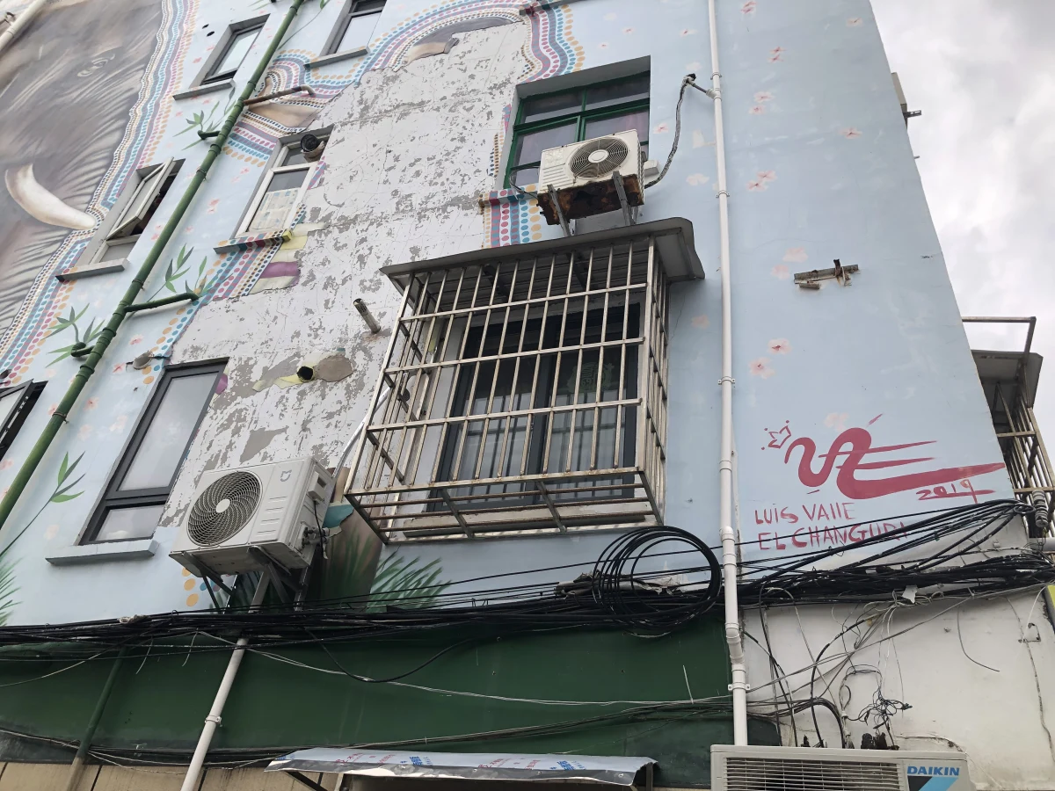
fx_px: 853
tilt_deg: +42.6
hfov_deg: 63.4
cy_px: 396
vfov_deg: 49.7
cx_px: 528
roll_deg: -7.9
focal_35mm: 28
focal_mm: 4
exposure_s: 1/889
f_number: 1.8
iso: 20
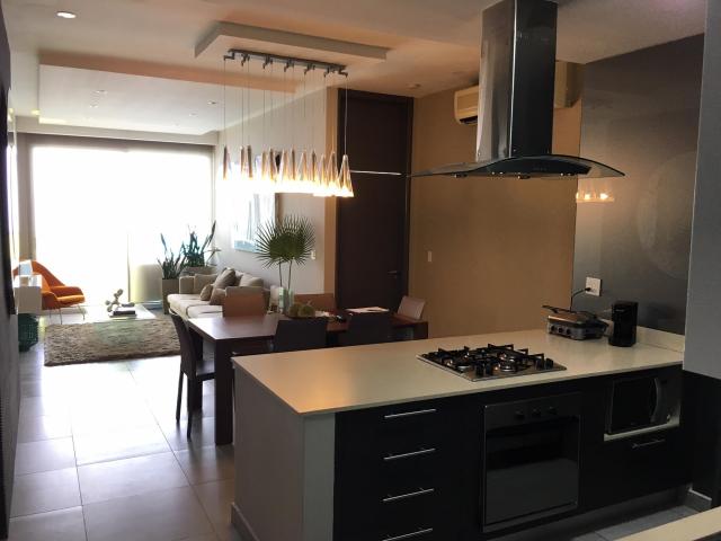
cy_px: 270
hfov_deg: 61.7
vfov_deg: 48.2
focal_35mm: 29
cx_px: 360
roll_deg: +0.3
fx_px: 604
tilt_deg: -6.3
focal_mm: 4.15
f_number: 2.2
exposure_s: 1/30
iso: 32
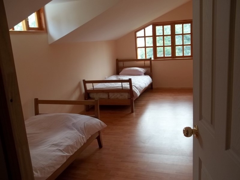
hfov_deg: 55.4
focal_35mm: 33
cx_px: 120
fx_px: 229
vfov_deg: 42.9
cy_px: 90
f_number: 3.3
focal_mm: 5.9
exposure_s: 1/40
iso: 64
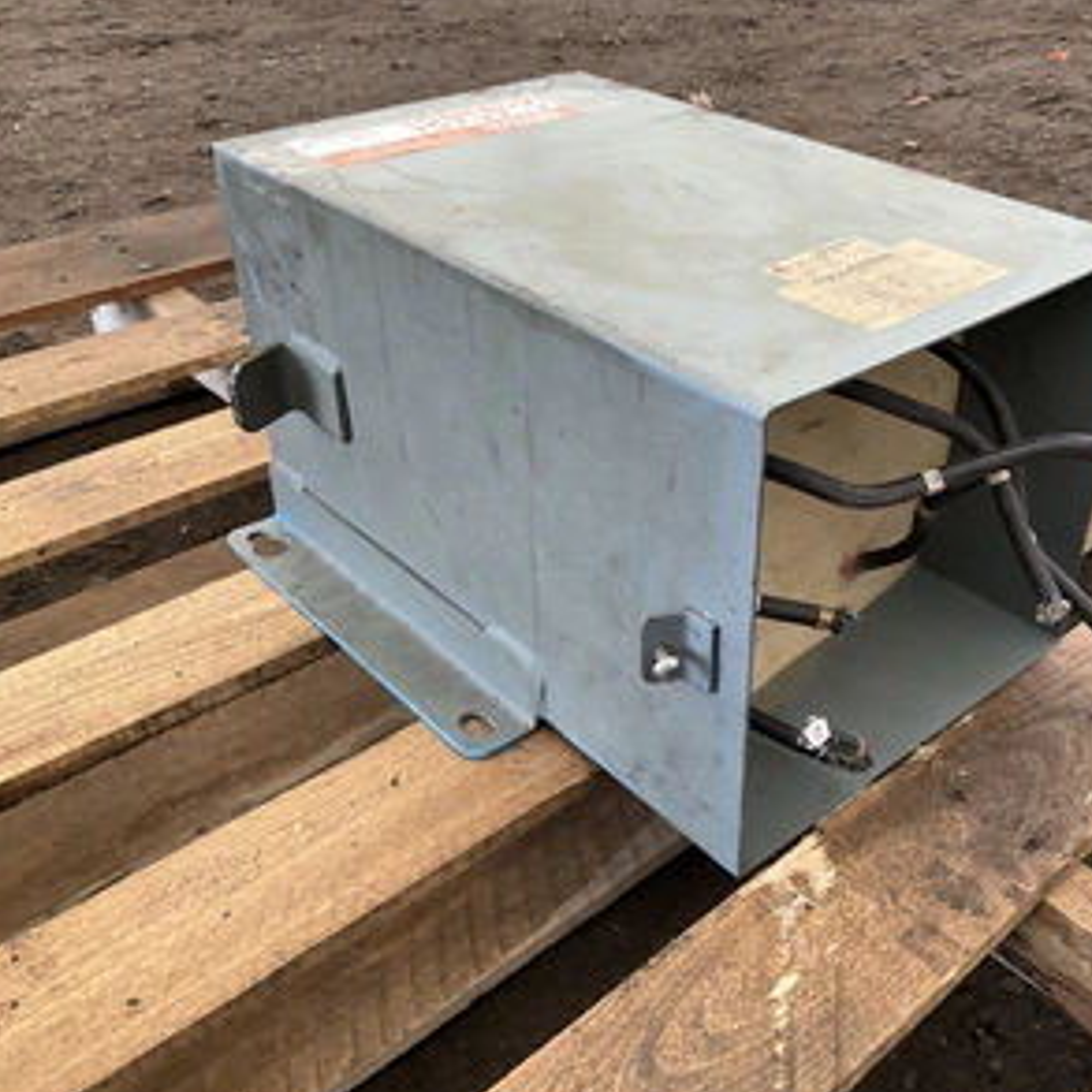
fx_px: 1249
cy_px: 544
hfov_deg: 46.8
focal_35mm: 35
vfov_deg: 47.2
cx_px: 678
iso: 125
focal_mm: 3
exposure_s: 1/60
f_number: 1.8
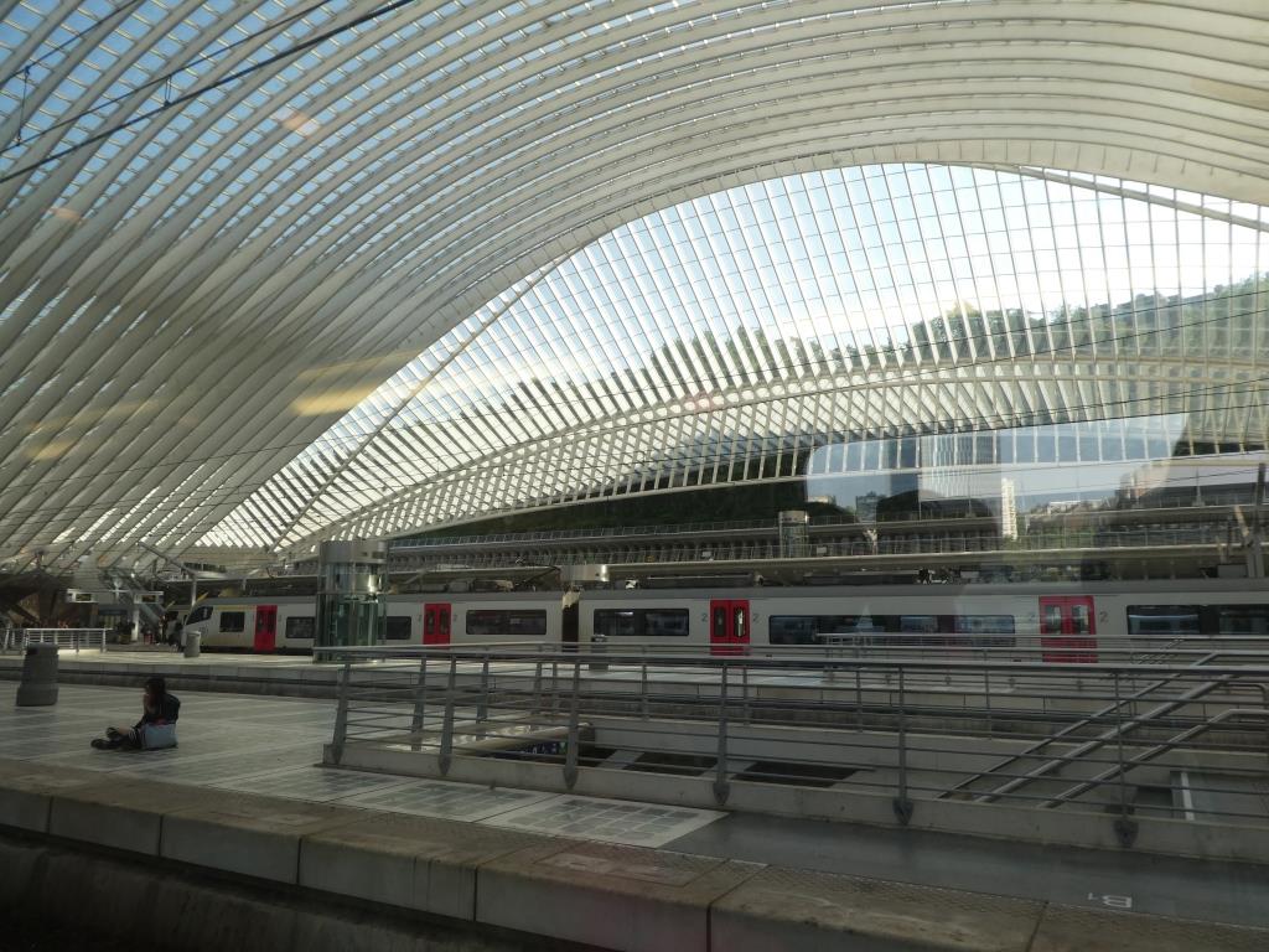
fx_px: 880
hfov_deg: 71.6
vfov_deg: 56.8
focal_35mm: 24
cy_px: 476
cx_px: 634
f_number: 3.3
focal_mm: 4.3
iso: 80
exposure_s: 1/200
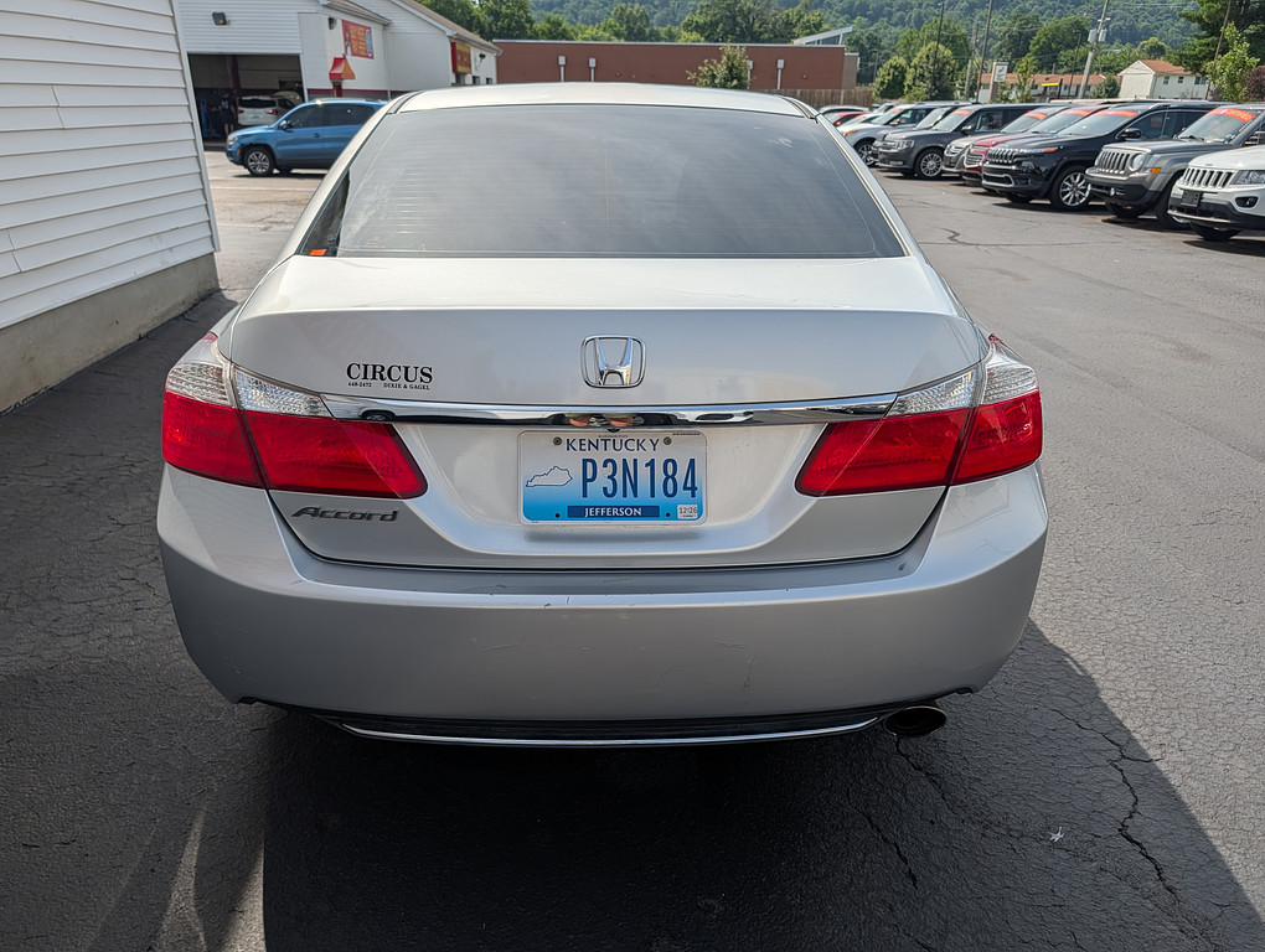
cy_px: 476
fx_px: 878
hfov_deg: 71.5
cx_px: 632
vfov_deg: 56.9
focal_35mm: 24
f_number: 1.68
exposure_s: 1/2024
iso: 23
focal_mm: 6.9
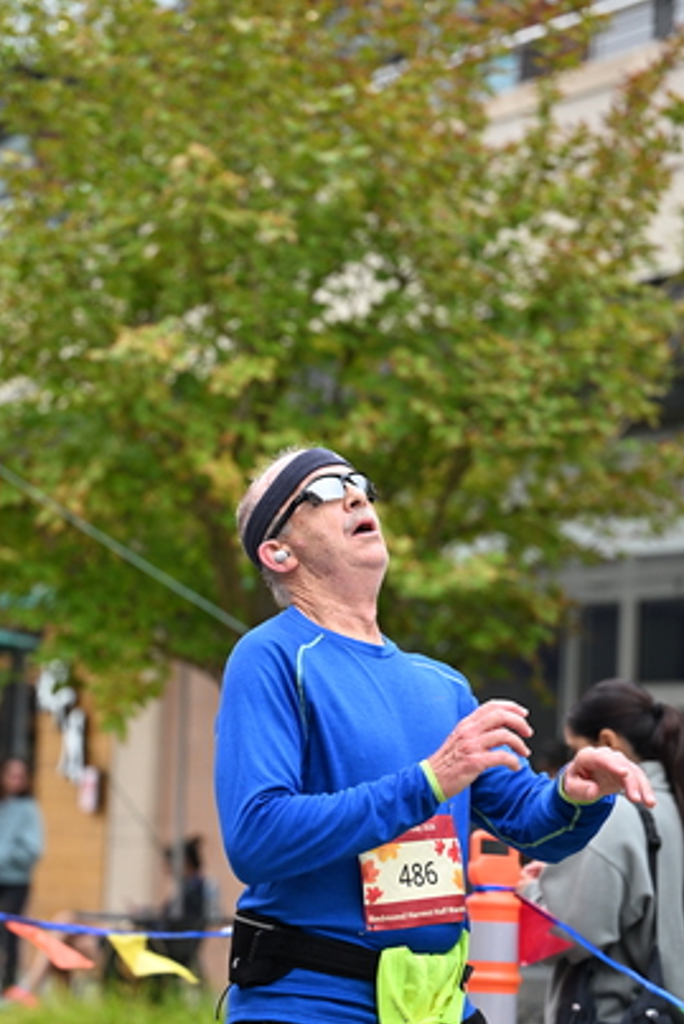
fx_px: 3189
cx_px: 248
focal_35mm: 112
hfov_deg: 12.2
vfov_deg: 18.2
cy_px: 582
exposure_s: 1/2000
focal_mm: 82
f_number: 2.8
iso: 800
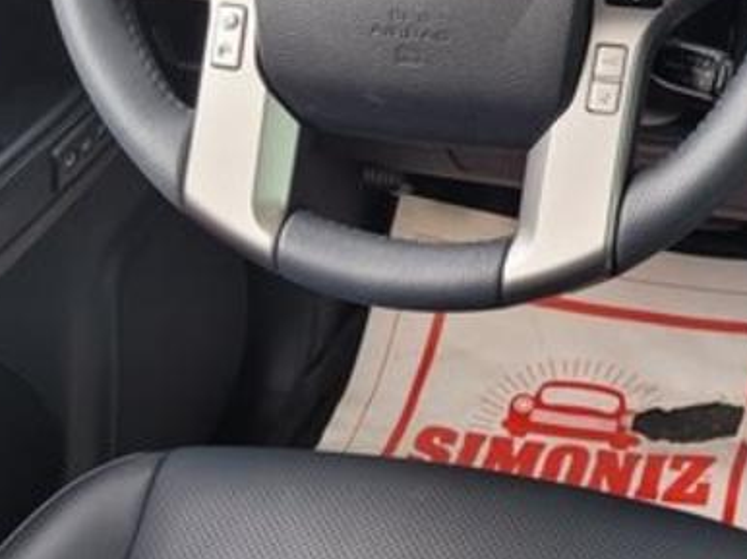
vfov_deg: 20.9
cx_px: 650
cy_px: 66
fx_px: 1488
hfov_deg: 27.3
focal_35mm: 69
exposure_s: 1/122
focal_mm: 5.4
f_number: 1.8
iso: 40
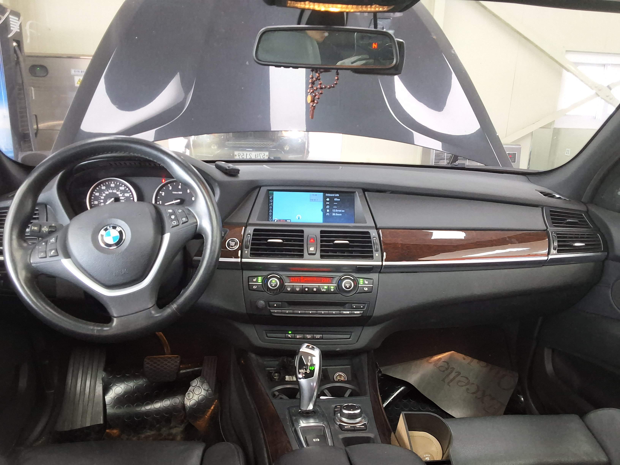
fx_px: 502
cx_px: 310
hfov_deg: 63.4
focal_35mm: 28
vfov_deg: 49.7
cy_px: 232
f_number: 1.9
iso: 100
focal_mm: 2.91
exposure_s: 1/40
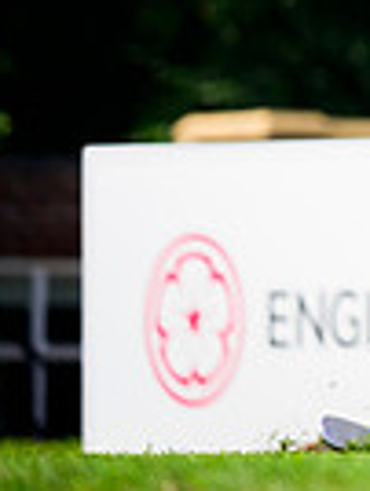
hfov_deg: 2.0
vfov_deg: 2.6
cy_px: -214
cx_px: 985
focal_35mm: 748
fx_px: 10626
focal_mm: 180
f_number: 4.8
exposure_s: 1/2500
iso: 800
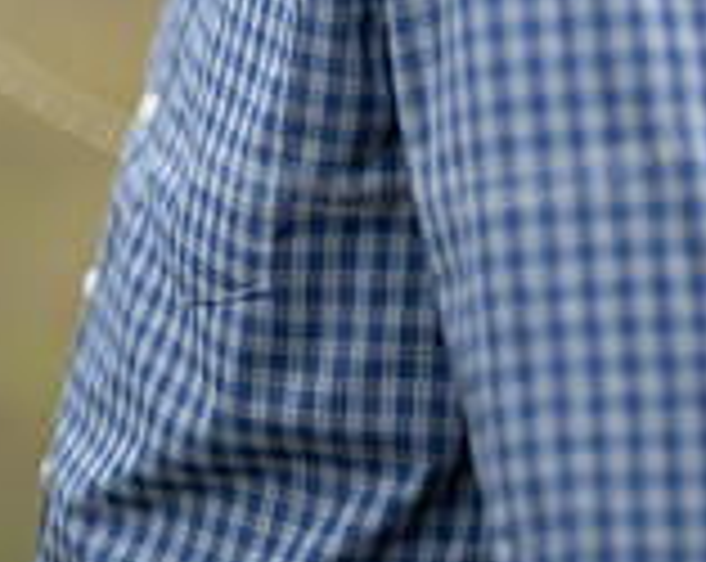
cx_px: 351
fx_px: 4776
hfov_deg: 8.5
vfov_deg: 6.6
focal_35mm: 229
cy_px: -369
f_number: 1.3
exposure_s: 1/400
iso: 500
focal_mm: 85
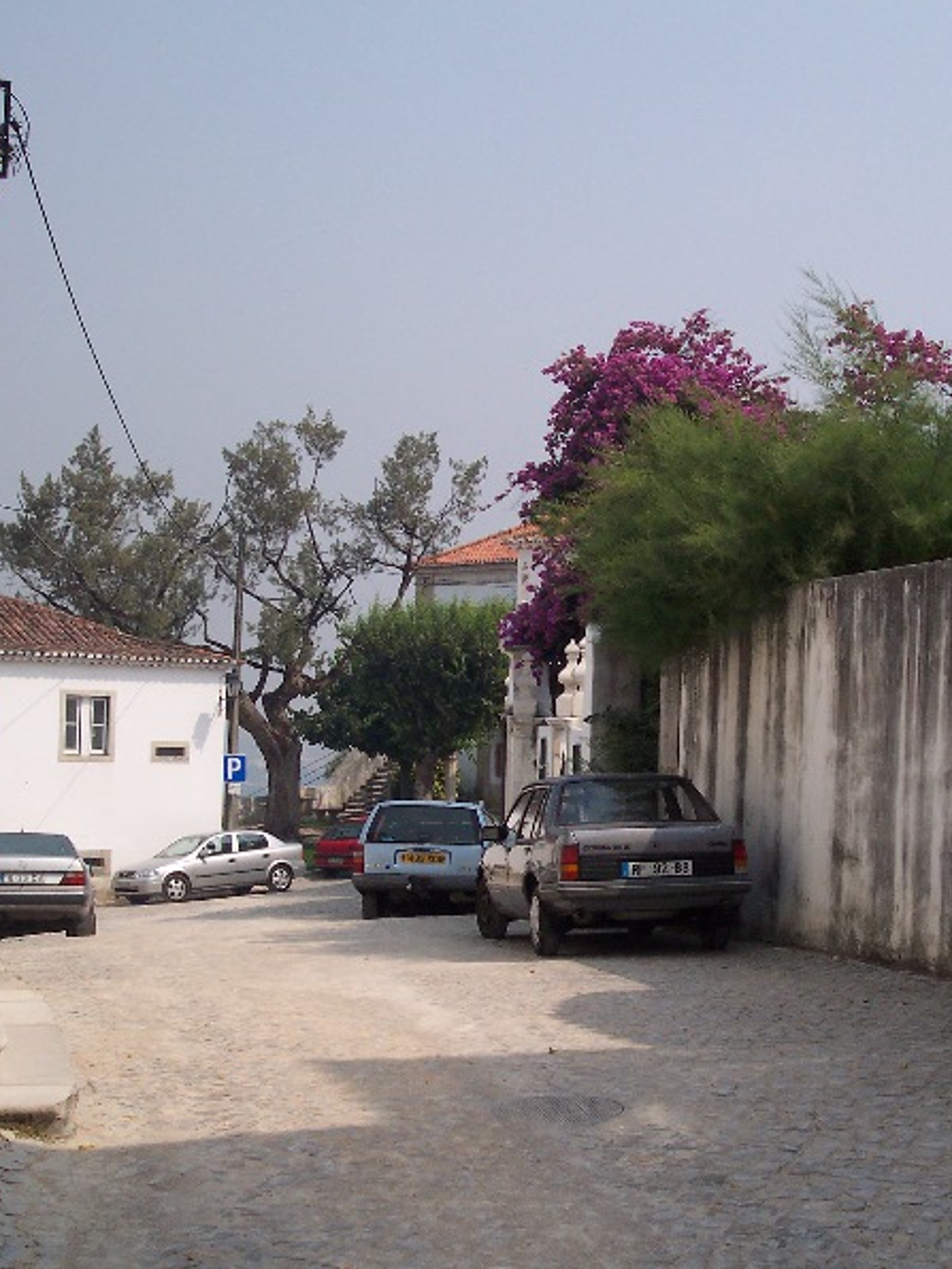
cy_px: 637
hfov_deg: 28.5
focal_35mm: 51
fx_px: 1870
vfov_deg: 37.5
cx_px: 594
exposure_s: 1/1000
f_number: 4.8
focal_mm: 8
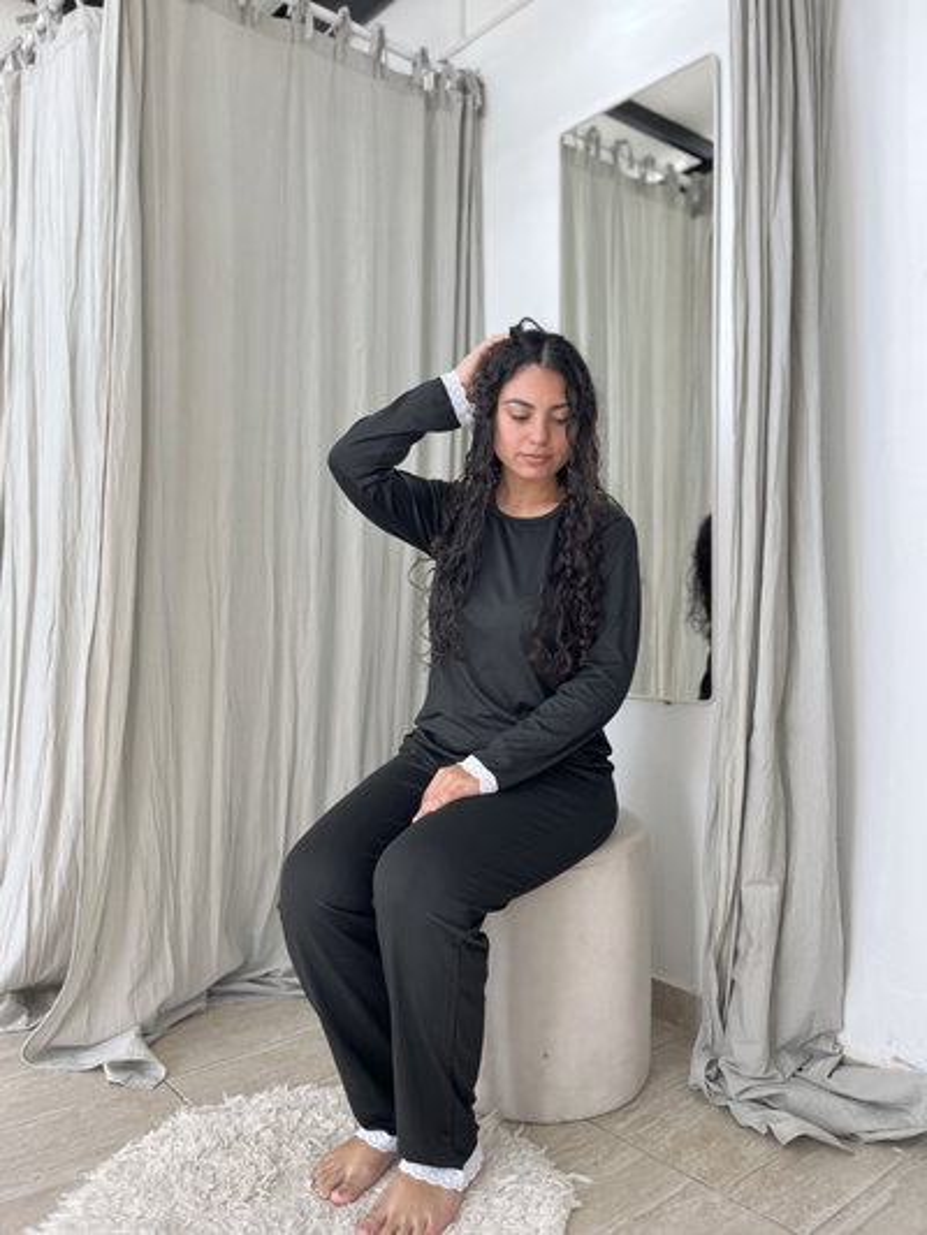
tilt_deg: -0.9
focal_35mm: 26
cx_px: 464
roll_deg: +0.3
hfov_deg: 53.1
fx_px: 928
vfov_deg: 67.3
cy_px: 618
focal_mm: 5.1
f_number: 1.6
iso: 64
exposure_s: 1/121
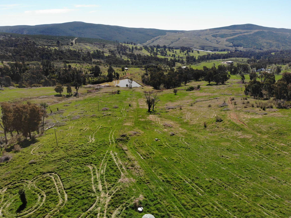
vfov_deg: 54.9
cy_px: 109
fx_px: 210
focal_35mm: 25
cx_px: 145
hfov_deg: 69.4
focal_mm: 4.5
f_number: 2.8
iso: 100
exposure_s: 1/825
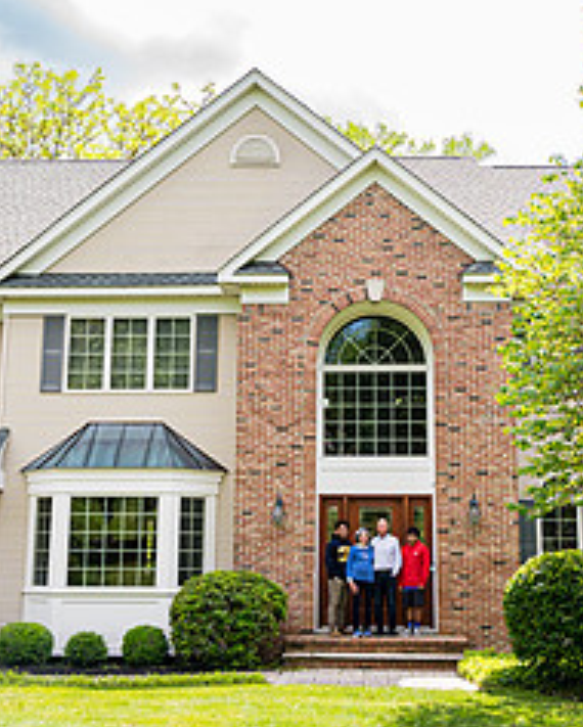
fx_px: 1228
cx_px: 343
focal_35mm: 57
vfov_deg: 32.9
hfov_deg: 26.7
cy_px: 280
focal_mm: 24
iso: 125
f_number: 4
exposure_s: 1/400
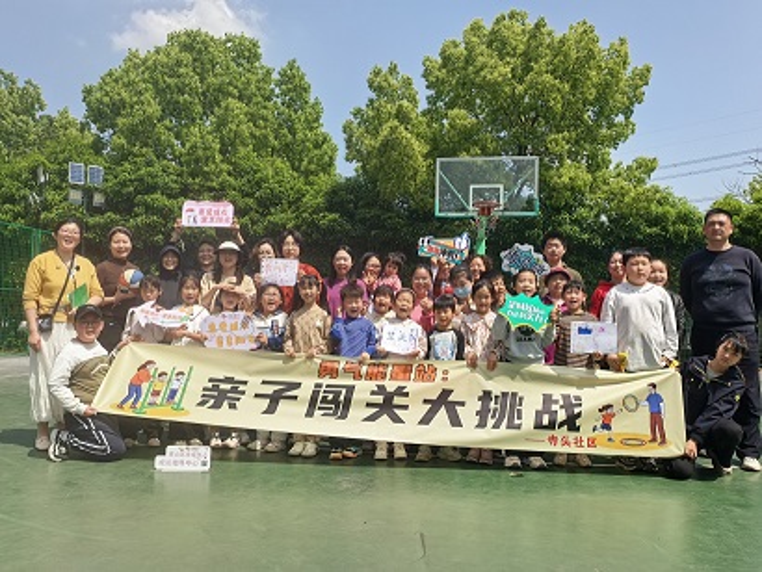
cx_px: 381
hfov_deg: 61.6
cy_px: 286
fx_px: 639
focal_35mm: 29
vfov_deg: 48.3
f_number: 4
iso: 50
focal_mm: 6.98
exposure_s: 1/1149
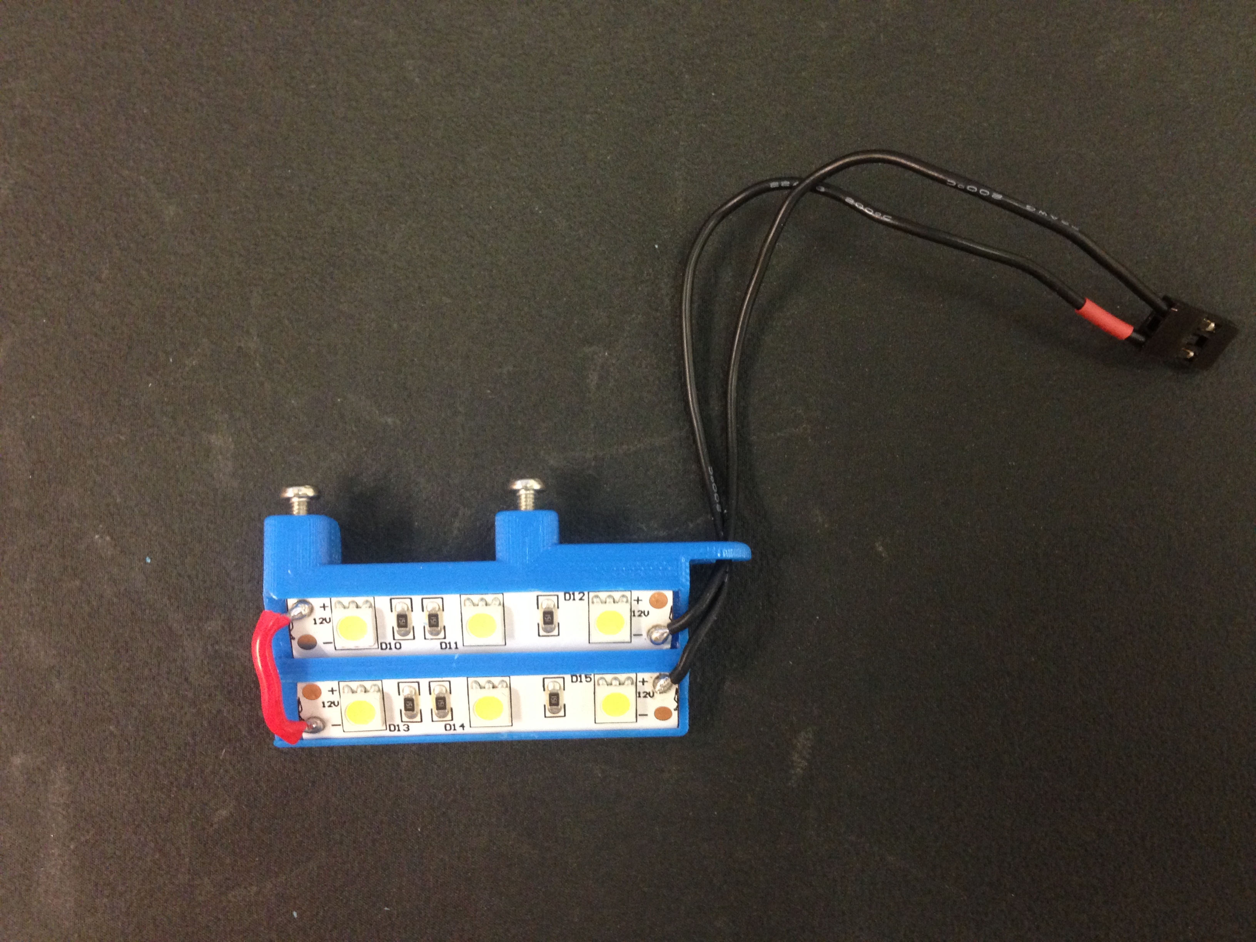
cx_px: 628
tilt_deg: -82.9
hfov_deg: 55.4
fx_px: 1197
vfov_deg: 42.9
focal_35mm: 33
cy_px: 471
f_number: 2.4
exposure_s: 1/20
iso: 250
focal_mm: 4.12
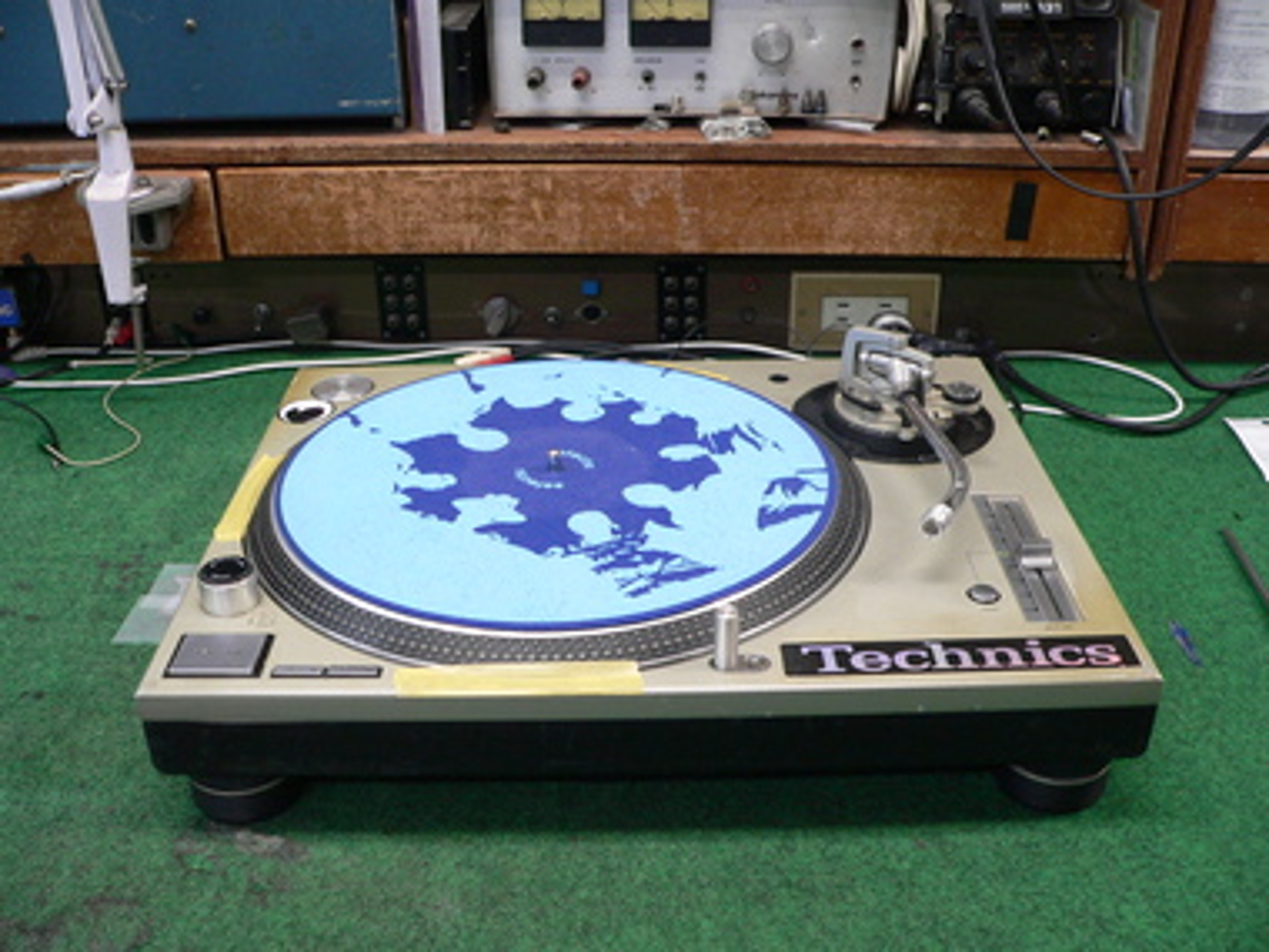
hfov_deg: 51.4
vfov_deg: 39.7
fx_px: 1320
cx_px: 634
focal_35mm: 36
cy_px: 476
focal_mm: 6
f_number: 2.8
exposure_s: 1/25
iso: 200
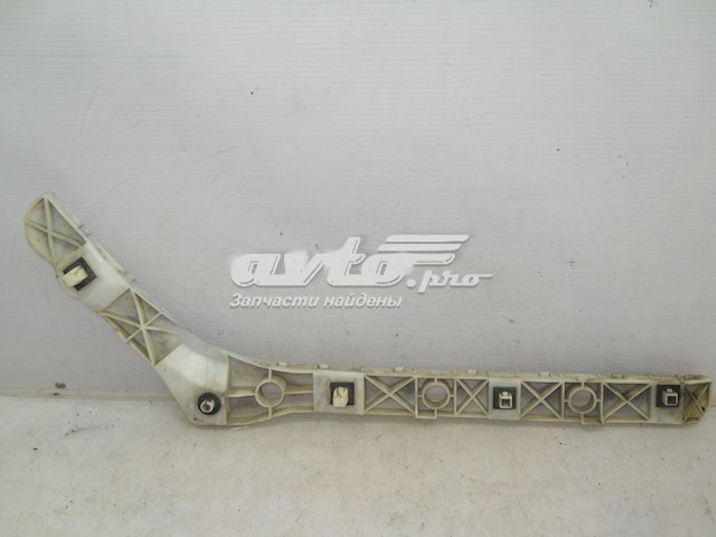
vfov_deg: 35.1
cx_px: 358
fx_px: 848
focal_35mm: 41
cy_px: 268
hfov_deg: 45.8
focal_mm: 6.72
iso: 80
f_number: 3.1
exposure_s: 1/60
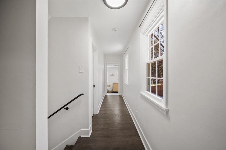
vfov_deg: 81.2
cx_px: 113
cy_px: 75
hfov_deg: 104.3
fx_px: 88
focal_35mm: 14
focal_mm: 14
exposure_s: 1/1.67
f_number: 8
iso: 400
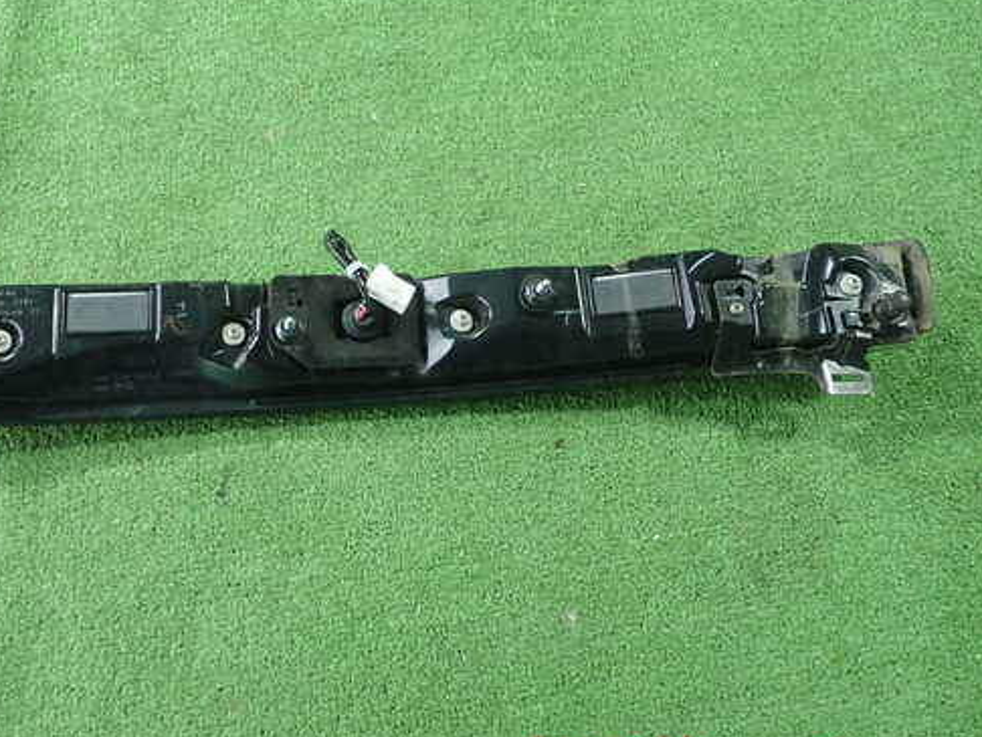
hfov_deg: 49.7
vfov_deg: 38.7
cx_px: 384
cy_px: 329
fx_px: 1050
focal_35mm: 37
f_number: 2.3
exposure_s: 1/125
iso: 800
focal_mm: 5.5
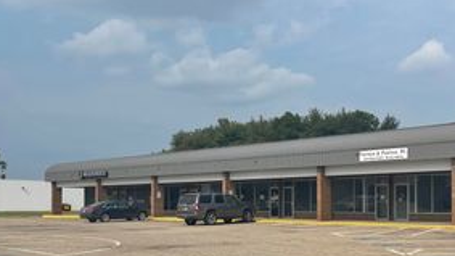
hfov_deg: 41.1
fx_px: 603
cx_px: 281
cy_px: 192
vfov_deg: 23.7
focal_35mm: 50
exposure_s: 1/5917
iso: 32
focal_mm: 5.1
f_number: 1.6
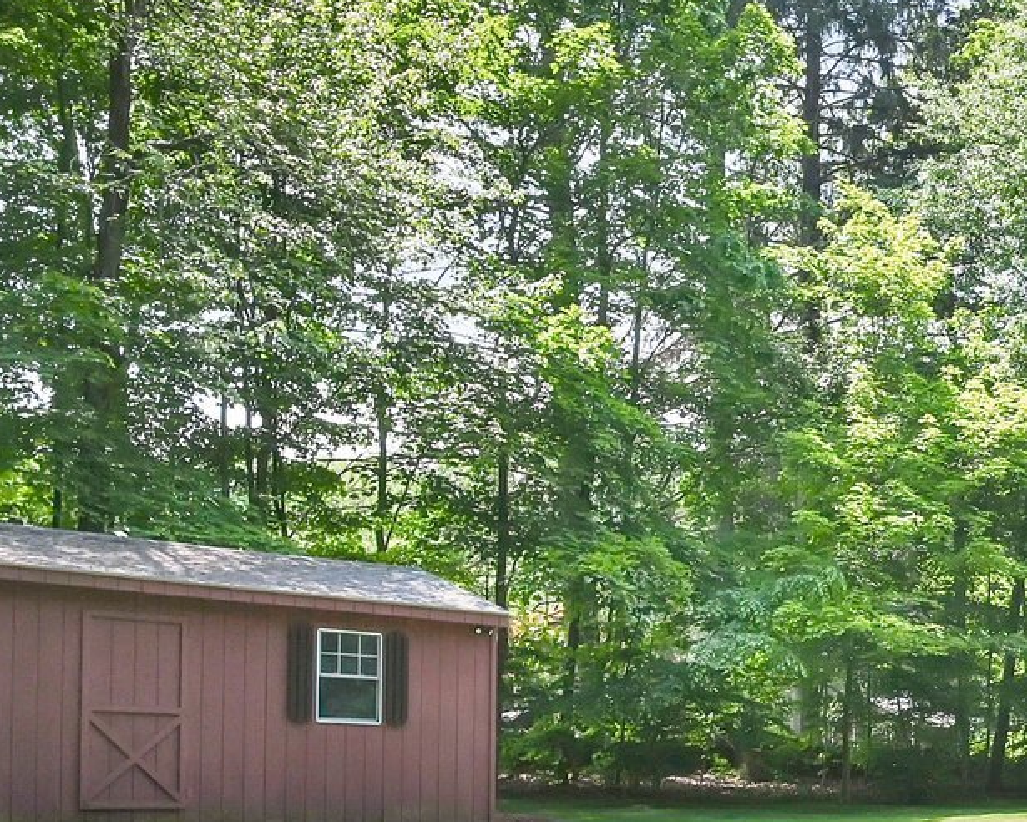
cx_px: 1187
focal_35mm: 50
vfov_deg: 28.8
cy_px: 772
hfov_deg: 32.0
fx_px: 1520
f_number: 8
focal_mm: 16
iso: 400
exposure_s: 1/640
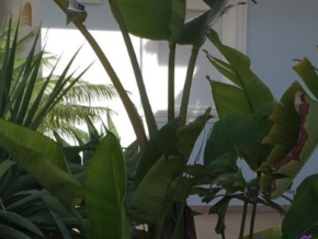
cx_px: 231
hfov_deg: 16.5
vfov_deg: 11.9
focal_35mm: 119
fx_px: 1094
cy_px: 350
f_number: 2.2
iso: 32
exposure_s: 1/920
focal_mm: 4.15
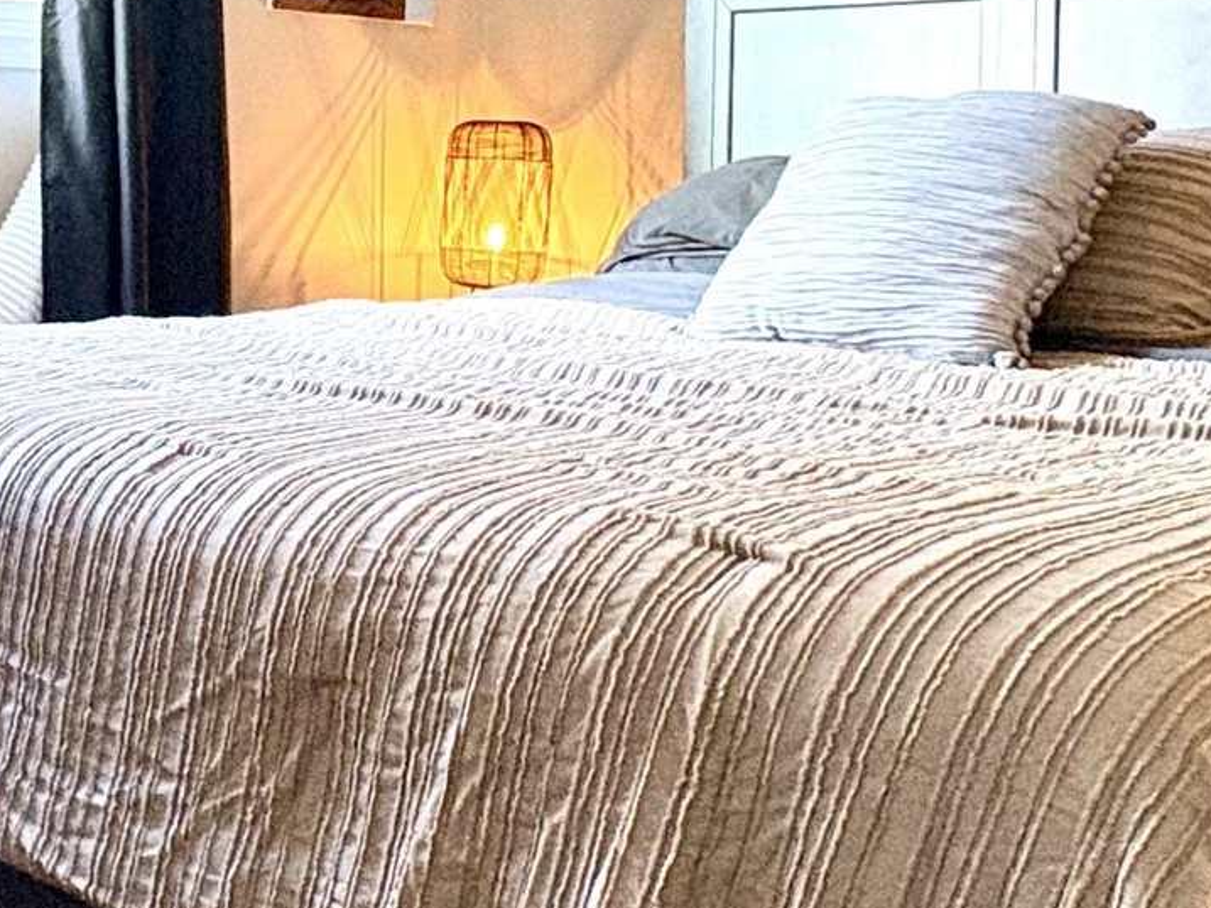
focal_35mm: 60
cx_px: 204
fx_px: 2099
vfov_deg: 24.0
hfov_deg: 31.2
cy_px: 164
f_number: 2.2
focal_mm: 2.22
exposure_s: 1/60
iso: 400
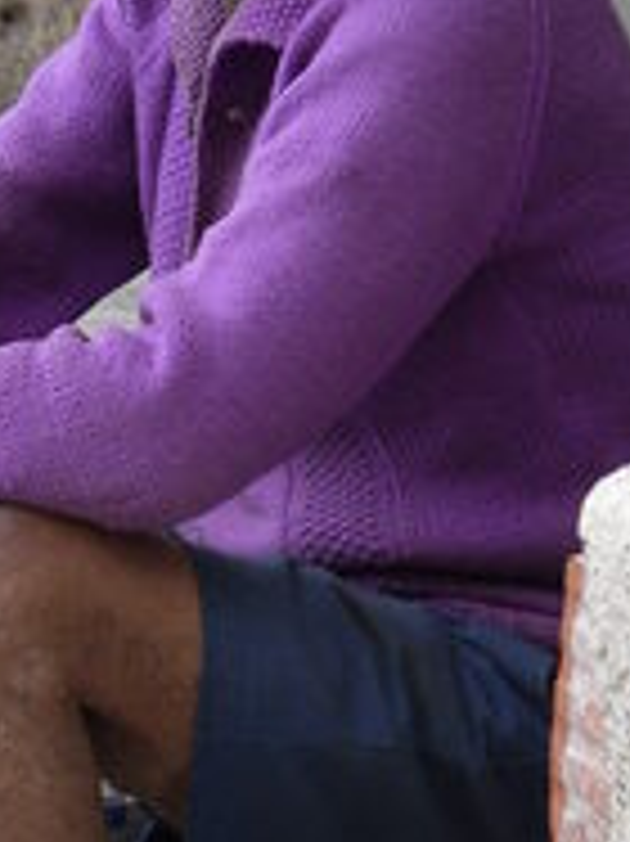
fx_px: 9037
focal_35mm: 372
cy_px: 516
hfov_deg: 4.0
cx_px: -4
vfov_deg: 5.3
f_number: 4.2
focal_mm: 27.8
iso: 200
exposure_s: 1/160
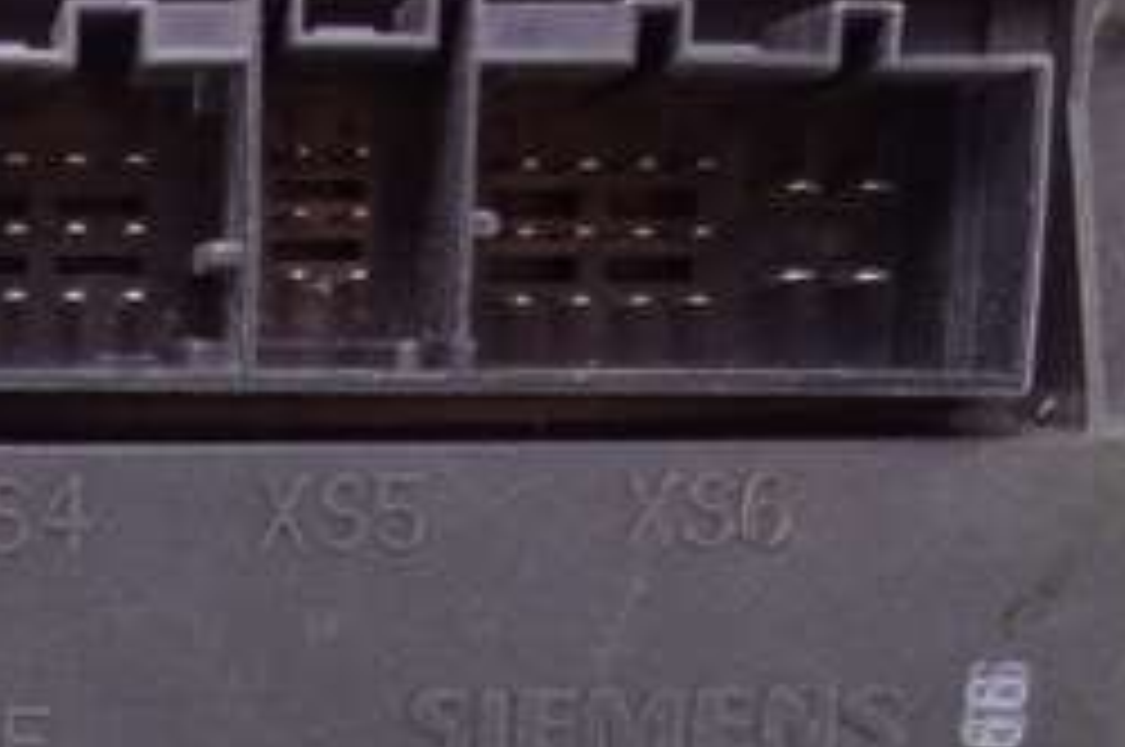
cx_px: -158
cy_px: 979
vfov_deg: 14.2
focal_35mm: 92
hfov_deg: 20.9
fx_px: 2871
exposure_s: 1/80
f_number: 1.8
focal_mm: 10.4
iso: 125
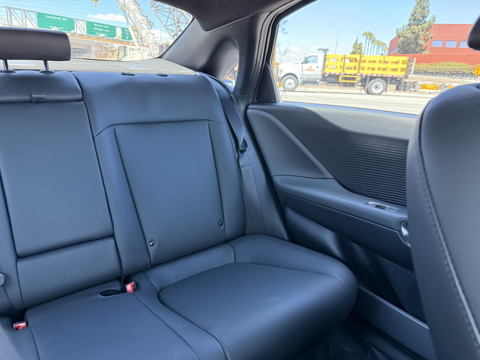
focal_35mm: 24
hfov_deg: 71.6
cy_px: 180
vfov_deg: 56.8
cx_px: 240
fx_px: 333
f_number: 1.78
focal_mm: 6.76
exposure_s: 1/60
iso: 400
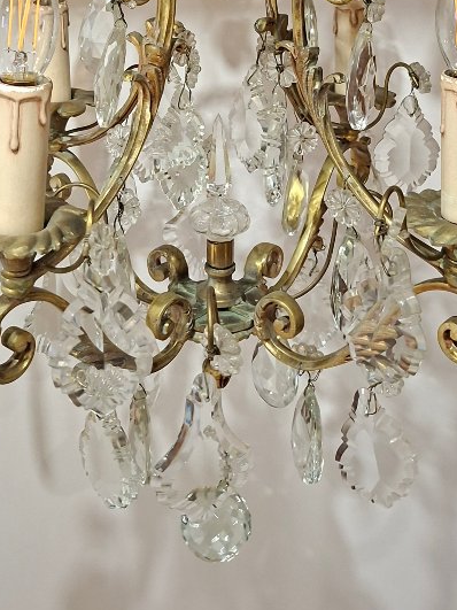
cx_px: 241
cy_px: -8
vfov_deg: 33.5
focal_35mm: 52
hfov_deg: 28.0
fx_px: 916
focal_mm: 5.54
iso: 320
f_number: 1.8
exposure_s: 1/33
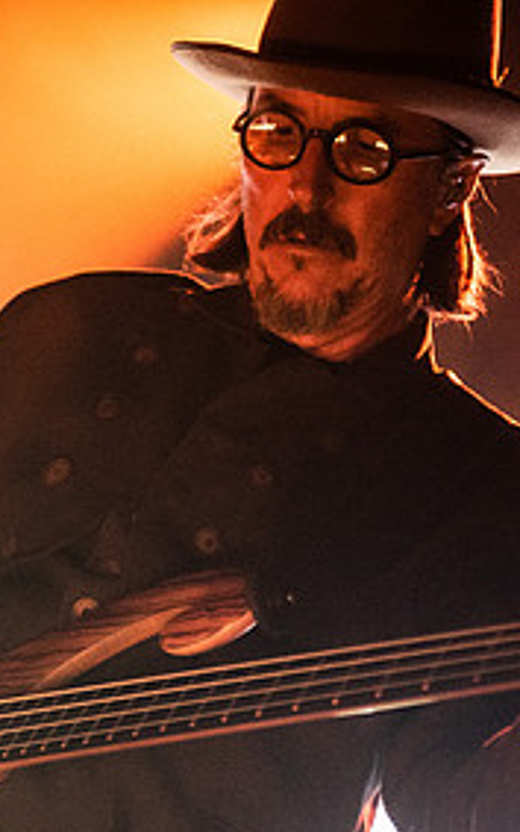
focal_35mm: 146
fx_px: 3309
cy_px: 378
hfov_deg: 9.0
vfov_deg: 14.3
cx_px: 103
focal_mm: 70
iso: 4000
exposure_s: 1/160
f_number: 3.2
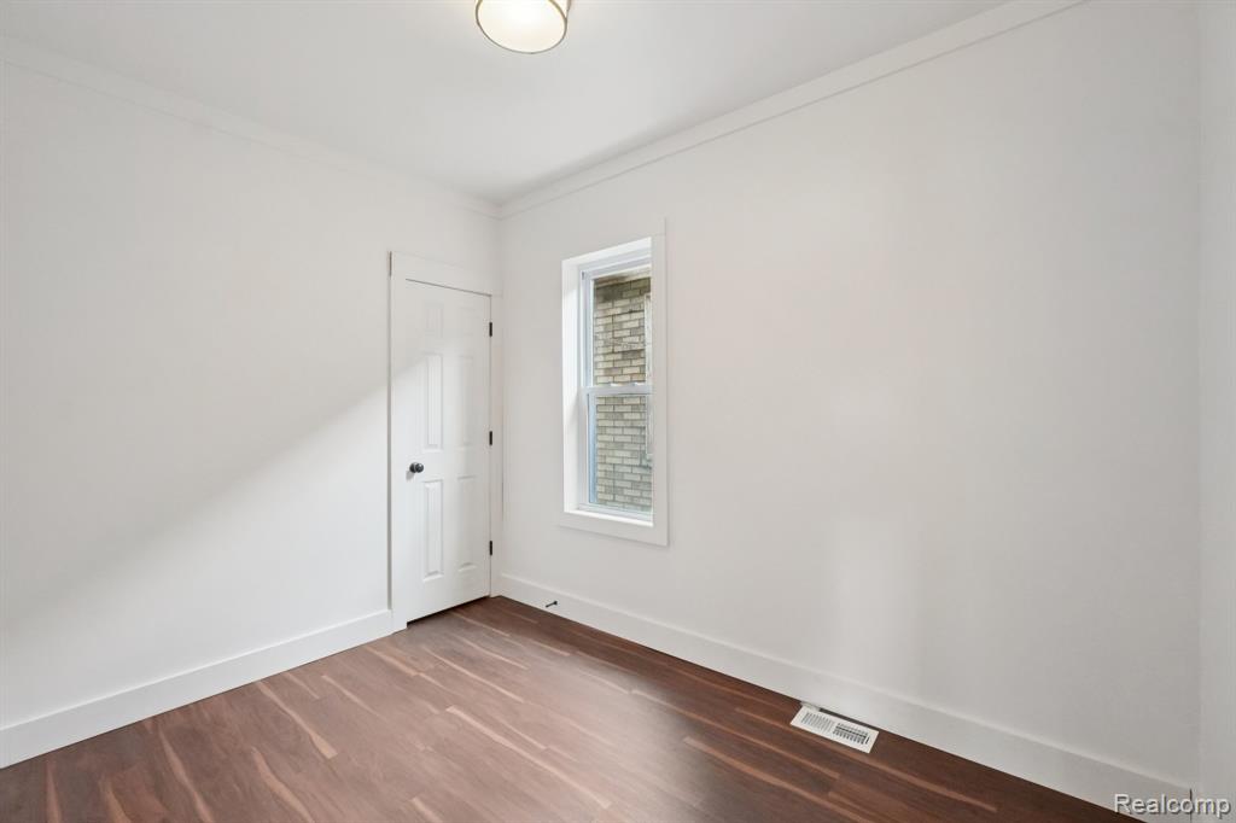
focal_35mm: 15
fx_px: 515
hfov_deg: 100.4
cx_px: 618
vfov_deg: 77.3
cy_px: 412
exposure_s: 1/30
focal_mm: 10
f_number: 8
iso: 2000
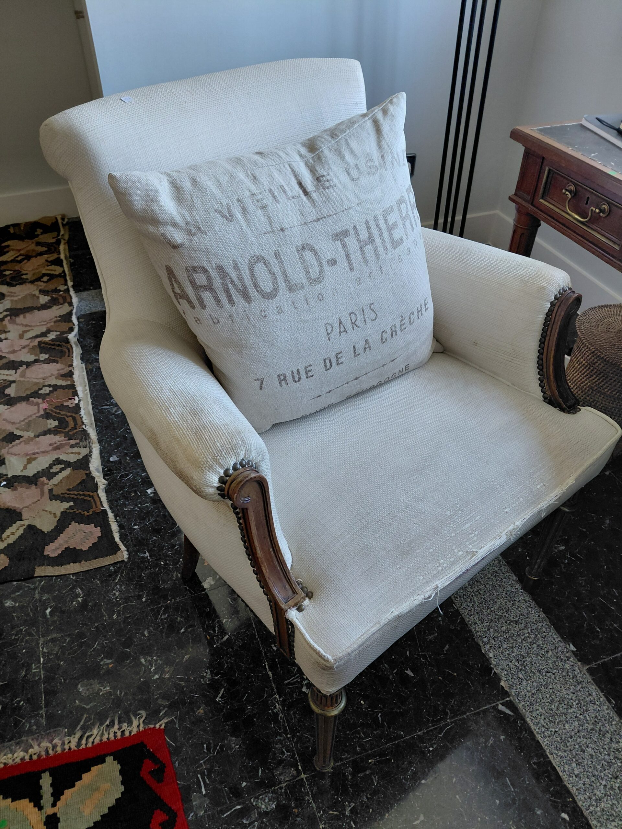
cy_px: 414
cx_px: 311
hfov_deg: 54.9
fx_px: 599
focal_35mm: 25
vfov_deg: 69.4
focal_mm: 4.69
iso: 250
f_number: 1.8
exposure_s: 1/120
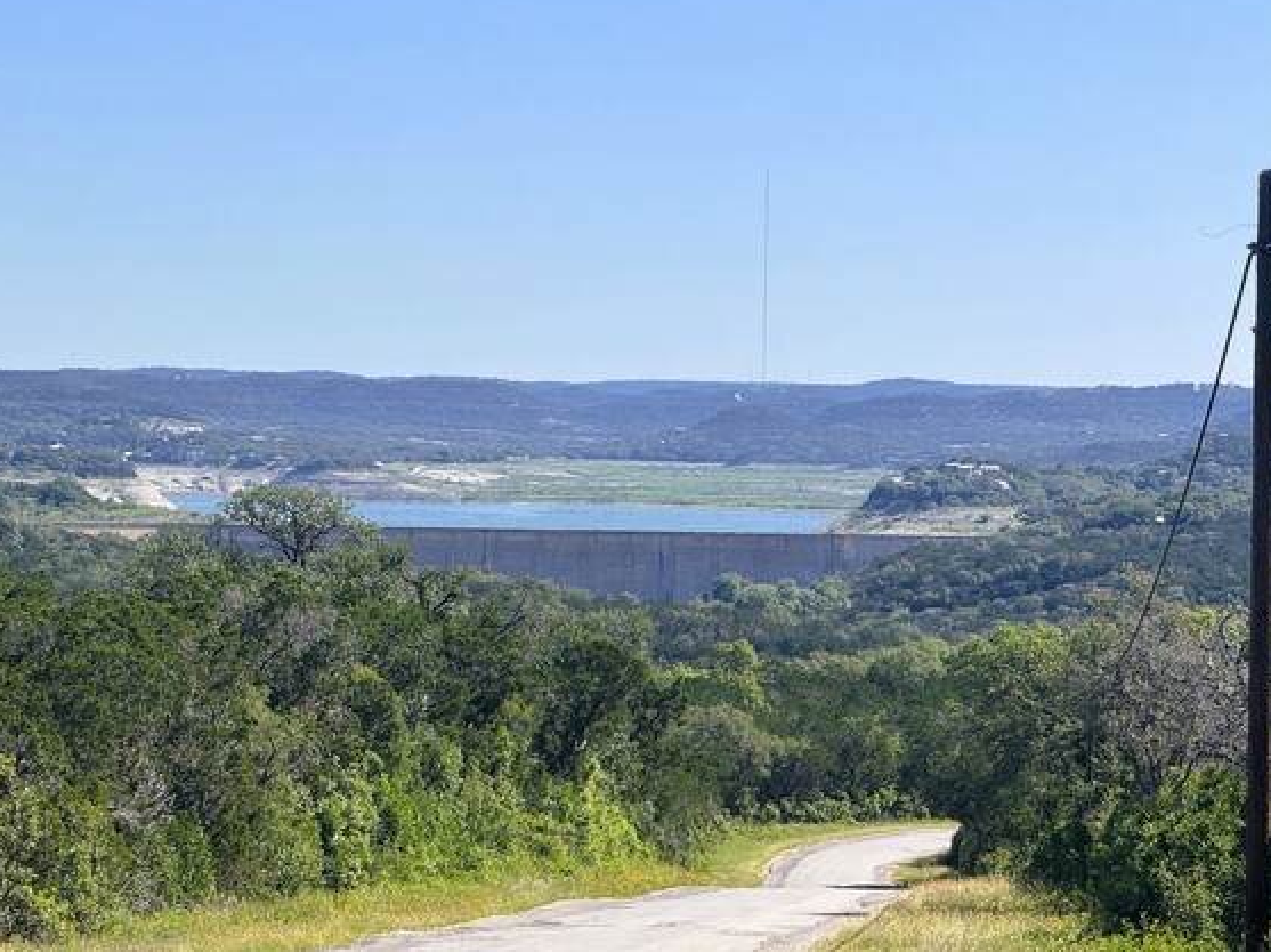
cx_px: 570
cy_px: 479
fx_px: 5064
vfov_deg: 10.7
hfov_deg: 14.3
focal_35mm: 138
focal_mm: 15.66
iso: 50
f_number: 2.8
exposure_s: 1/1689
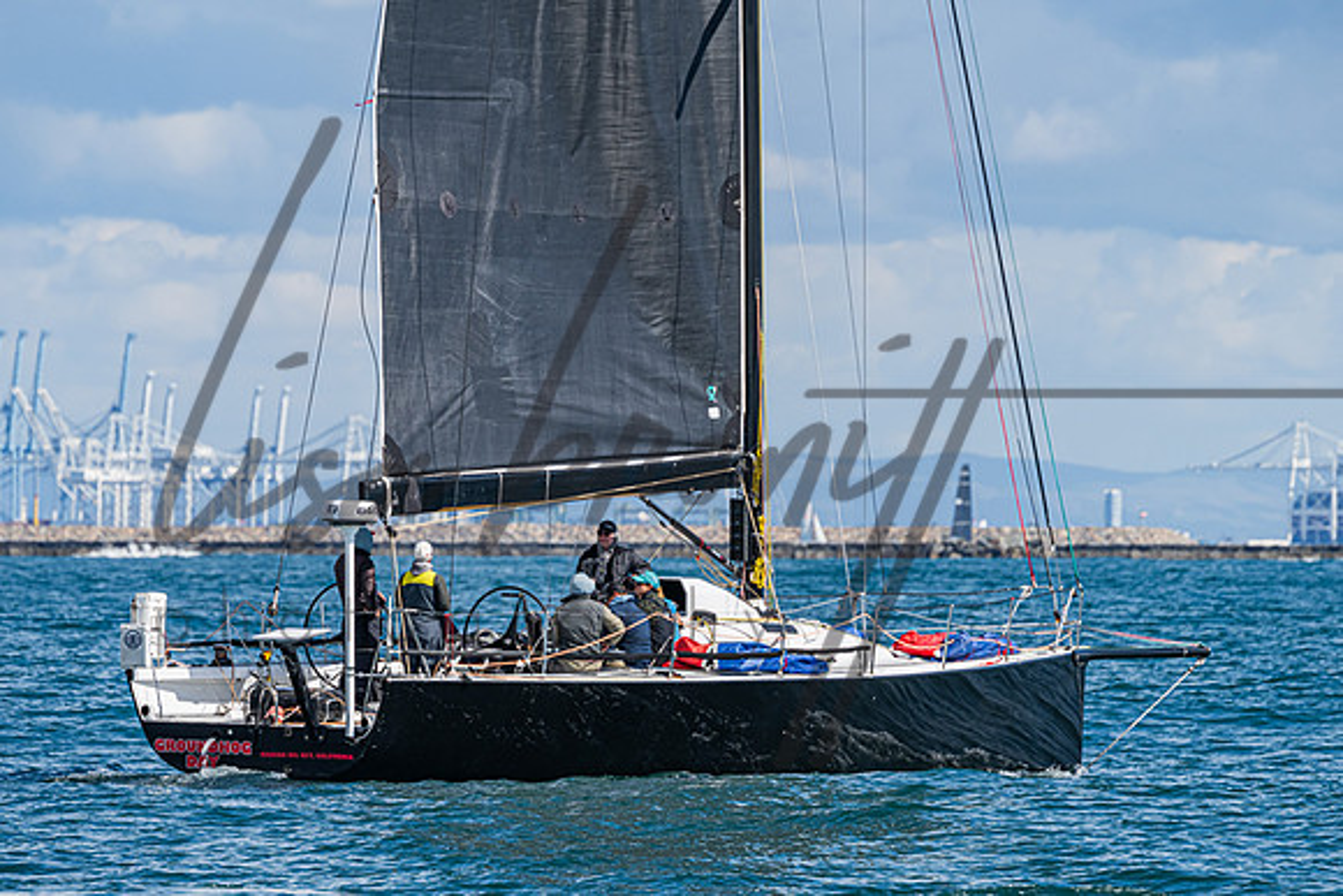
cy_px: 526
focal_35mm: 478
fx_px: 17820
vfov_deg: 2.9
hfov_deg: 4.3
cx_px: 672
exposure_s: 1/1000
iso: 400
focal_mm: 400
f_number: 10
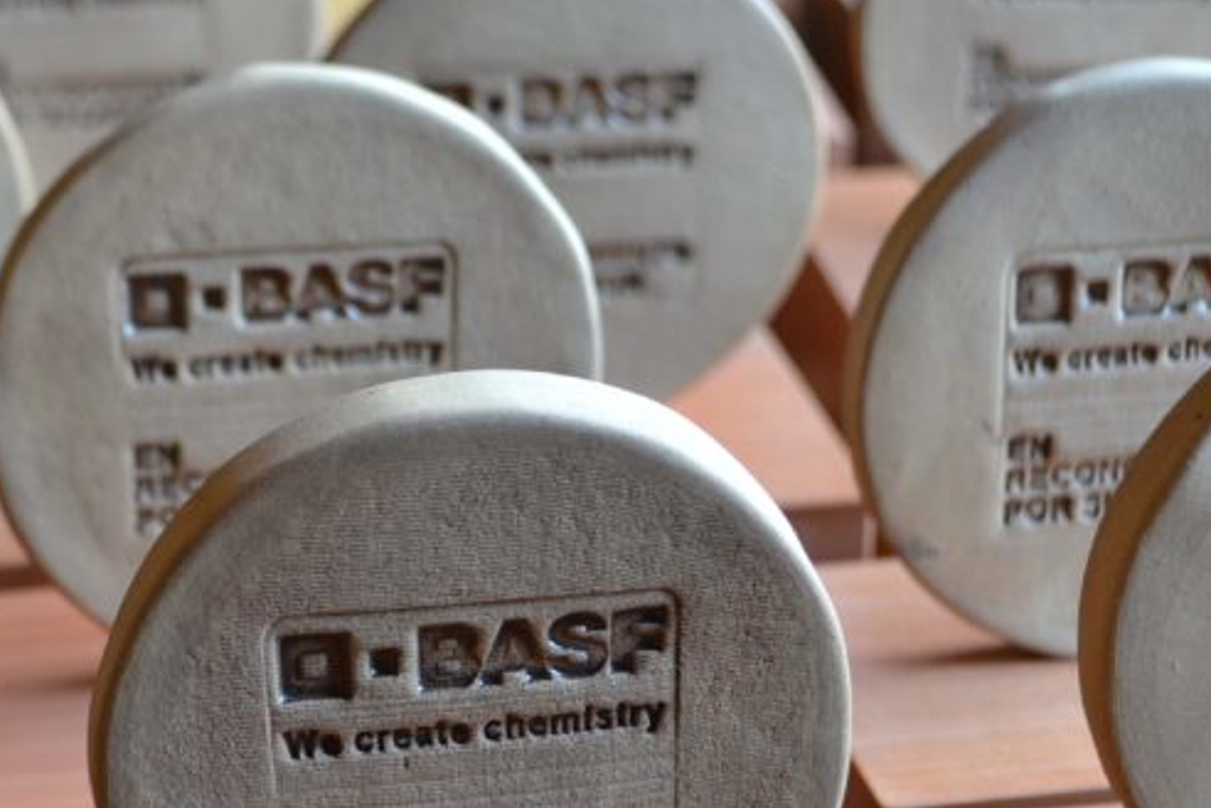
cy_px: 570
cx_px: 399
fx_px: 3364
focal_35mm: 100
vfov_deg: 13.7
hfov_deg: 20.3
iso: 100
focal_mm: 32
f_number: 4.8
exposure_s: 1/20
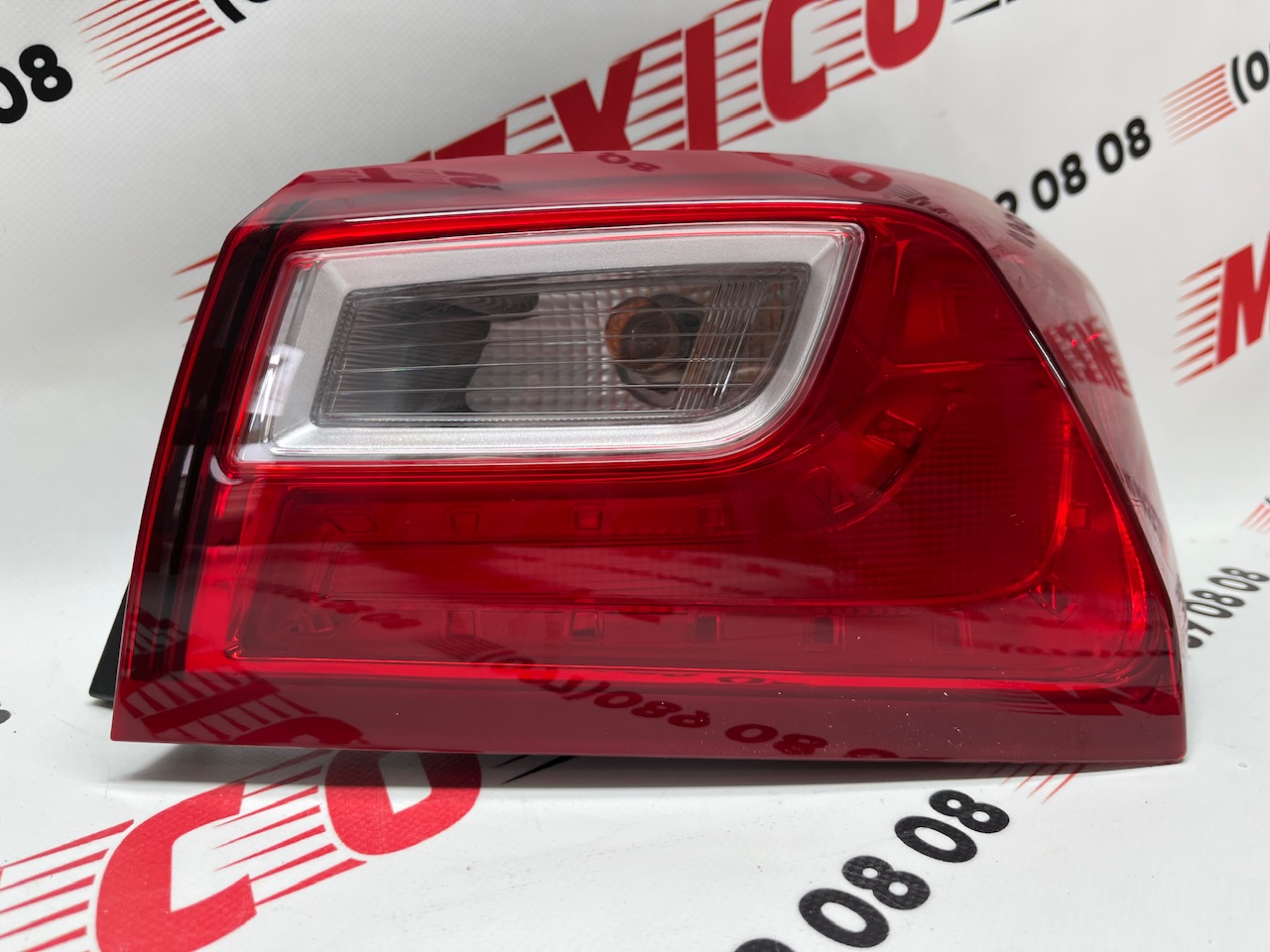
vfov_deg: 53.1
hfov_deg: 67.3
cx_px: 635
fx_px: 954
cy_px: 476
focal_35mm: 26
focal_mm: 5.1
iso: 80
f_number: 1.6
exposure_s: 1/100
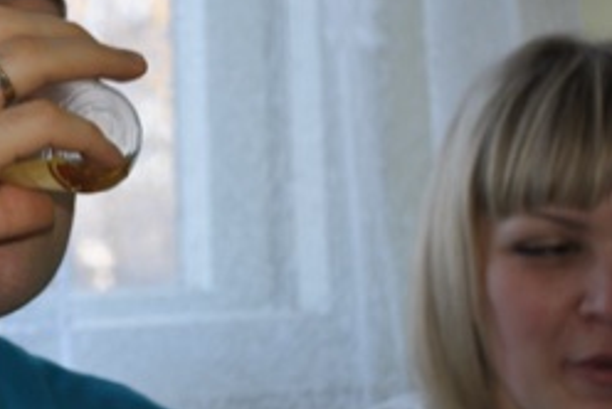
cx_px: -17
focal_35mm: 151
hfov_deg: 13.4
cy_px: 133
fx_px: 2570
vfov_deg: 9.1
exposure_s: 1/80
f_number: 5.3
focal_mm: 48
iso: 200
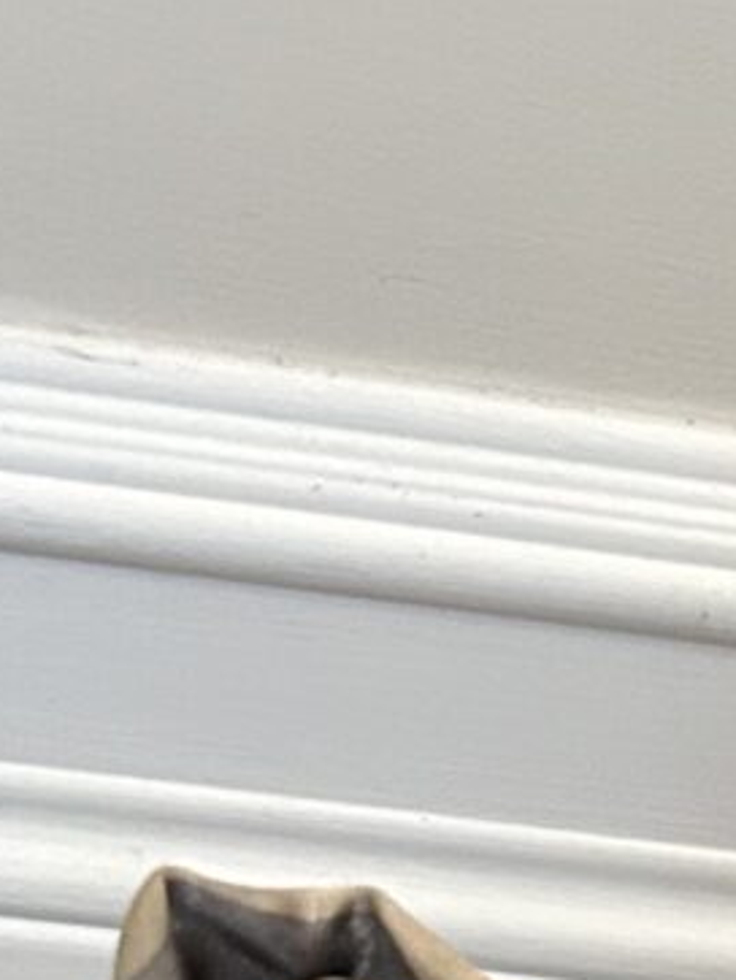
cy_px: 1578
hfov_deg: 9.2
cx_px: 1713
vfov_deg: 12.6
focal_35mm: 147
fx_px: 4162
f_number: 1.5
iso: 400
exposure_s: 1/40
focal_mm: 5.7
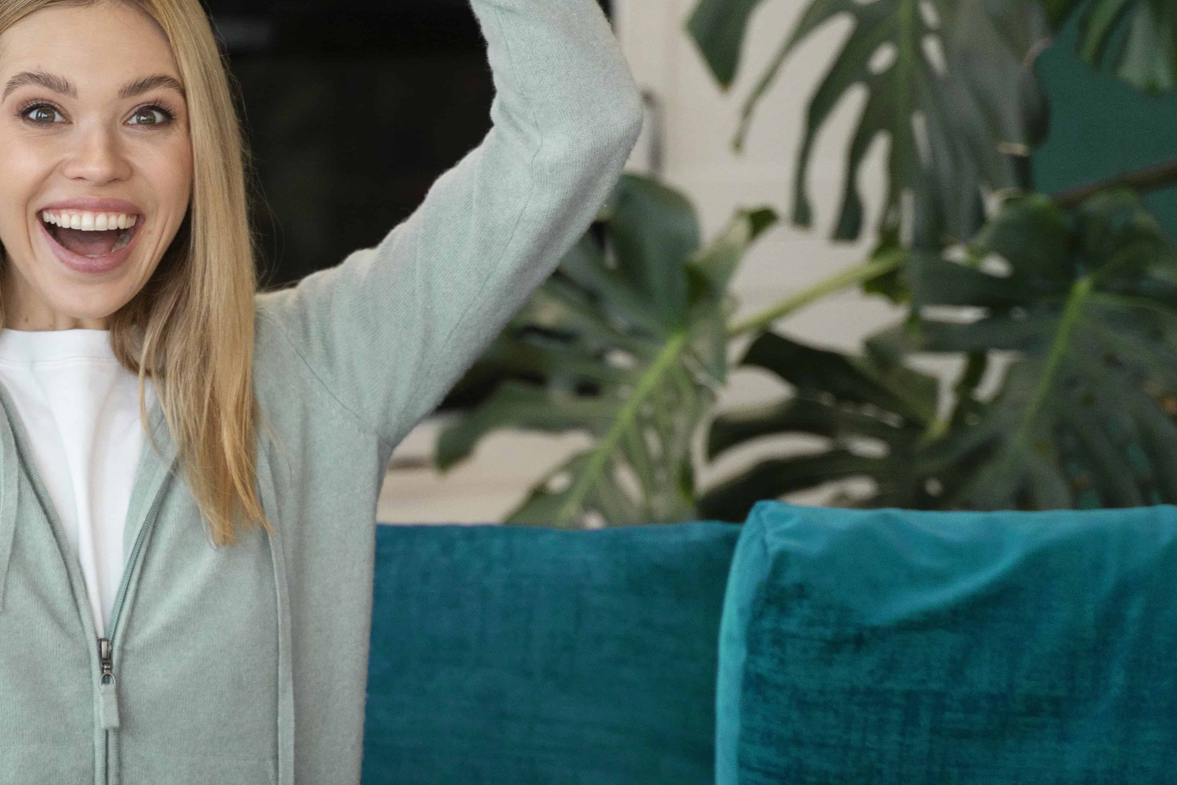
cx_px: 211
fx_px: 5296
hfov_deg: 12.6
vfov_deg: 8.5
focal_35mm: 162
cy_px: 197
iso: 640
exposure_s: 1/160
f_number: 2.8
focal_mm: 75
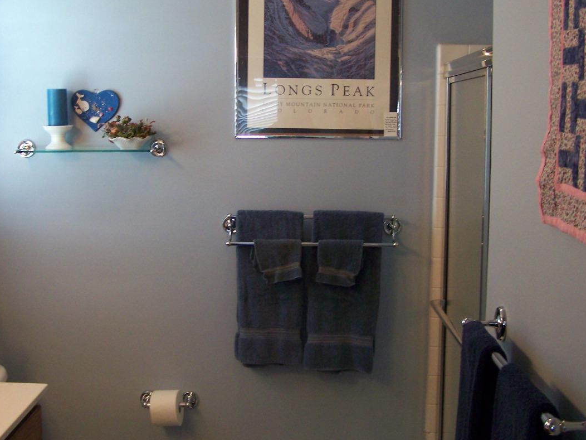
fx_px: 880
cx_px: 289
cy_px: 219
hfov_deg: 36.8
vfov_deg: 28.0
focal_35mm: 52
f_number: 2.8
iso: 160
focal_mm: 6.3
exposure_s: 1/20
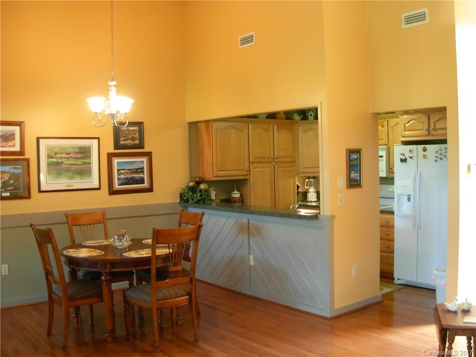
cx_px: 238
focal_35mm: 38
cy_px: 178
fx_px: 523
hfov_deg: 49.0
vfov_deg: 37.7
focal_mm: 6.3
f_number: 2.9
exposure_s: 1/4.7
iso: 79
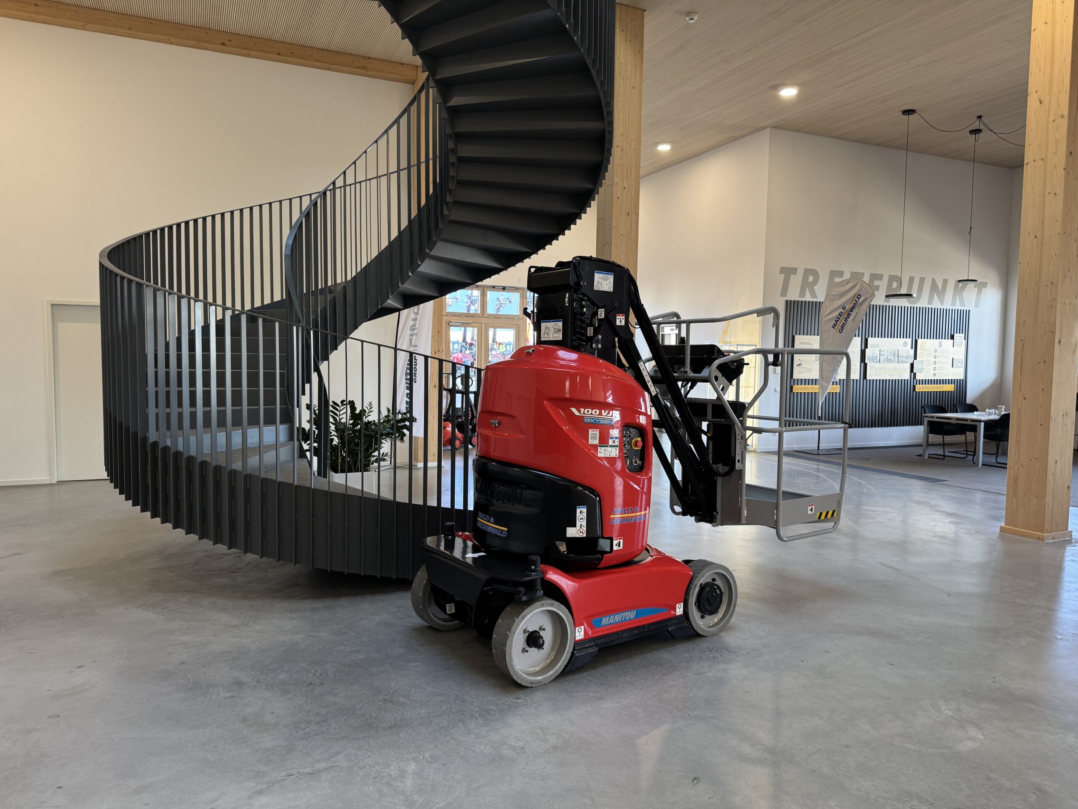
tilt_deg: -3.9
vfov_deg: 56.8
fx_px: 747
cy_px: 404
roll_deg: -0.6
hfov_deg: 71.6
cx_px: 539
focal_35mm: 24
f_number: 1.78
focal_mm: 6.76
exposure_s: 1/50
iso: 125
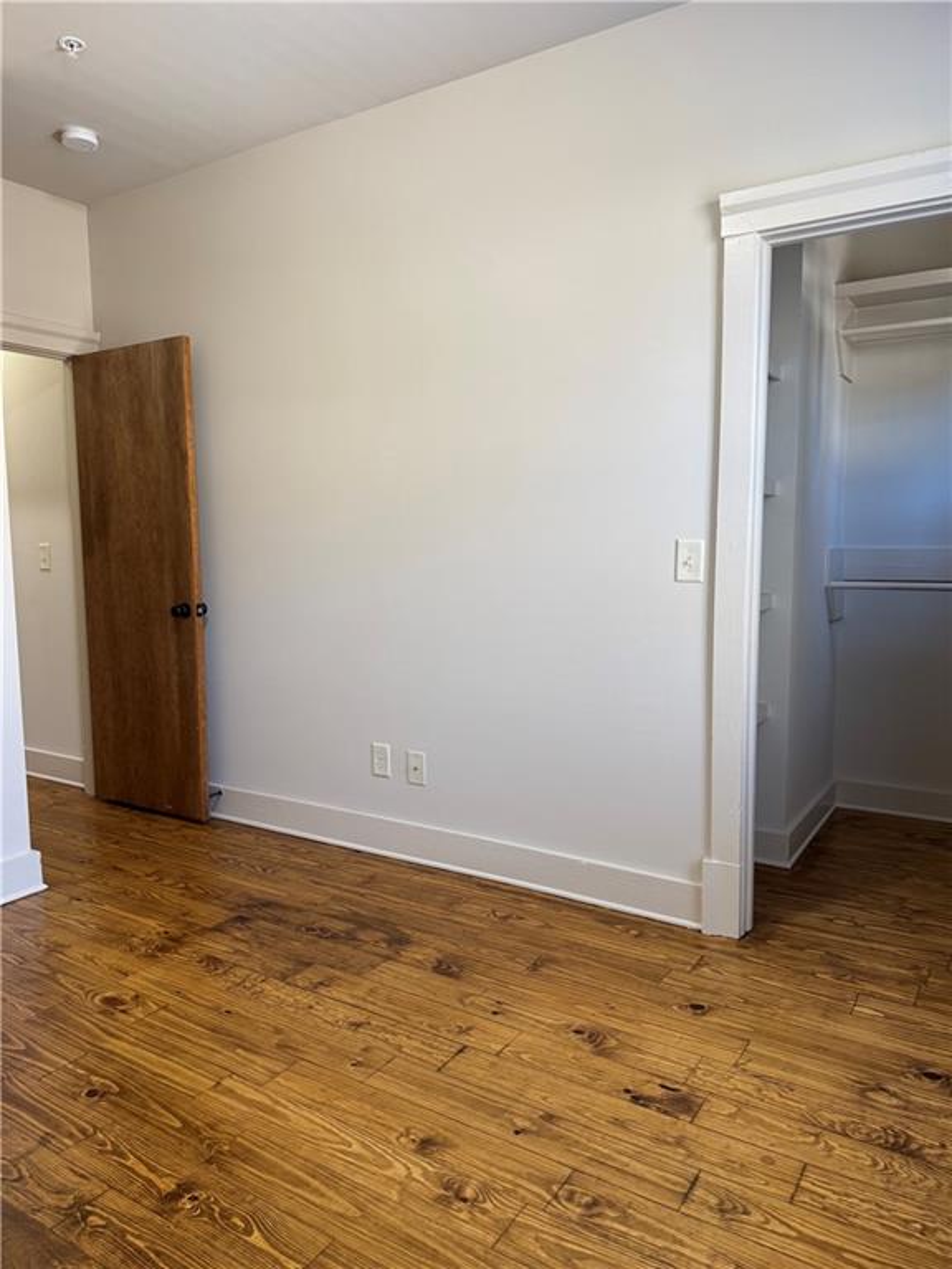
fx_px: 880
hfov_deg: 56.8
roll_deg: +0.7
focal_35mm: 24
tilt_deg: -6.7
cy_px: 634
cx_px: 476
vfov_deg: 71.6
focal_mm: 6.76
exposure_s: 1/120
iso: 160
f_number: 1.78
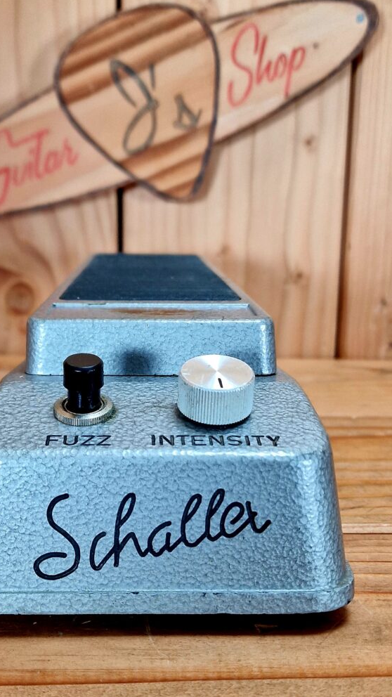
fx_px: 480
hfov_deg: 44.2
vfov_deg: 71.9
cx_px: 162
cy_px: 337
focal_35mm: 26
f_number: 1.8
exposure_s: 1/100
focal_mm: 6.4
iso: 50
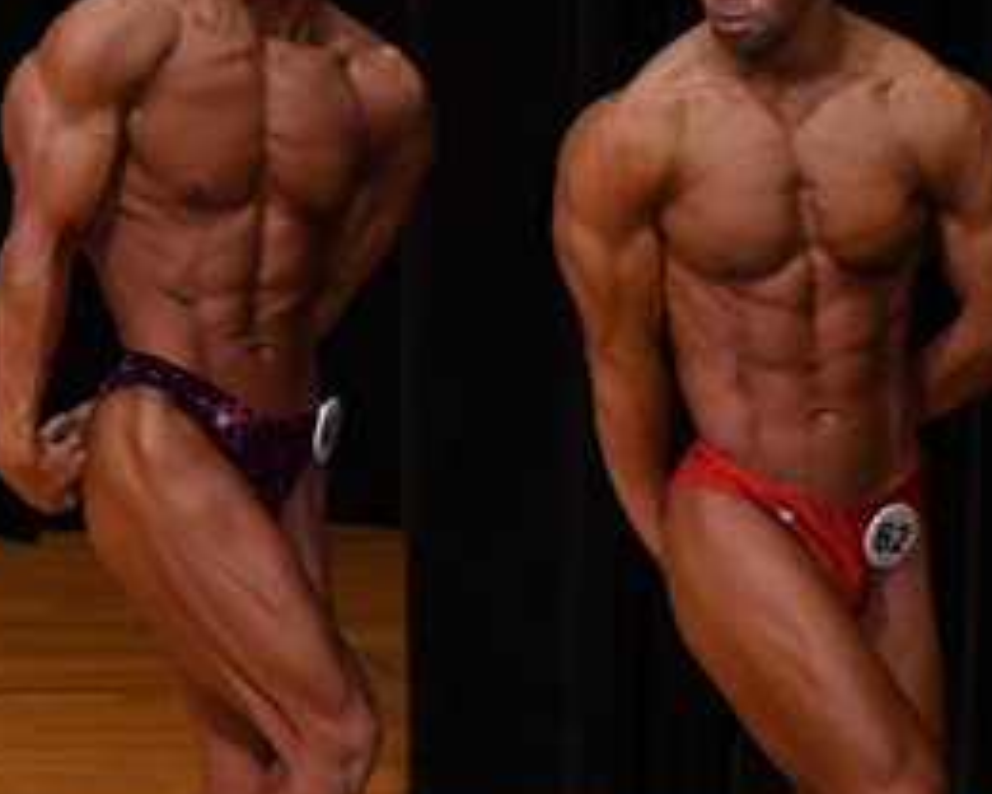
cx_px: -105
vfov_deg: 2.3
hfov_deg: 2.9
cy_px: 355
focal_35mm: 672
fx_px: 19729
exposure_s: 1/400
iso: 3200
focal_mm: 160
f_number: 5.6
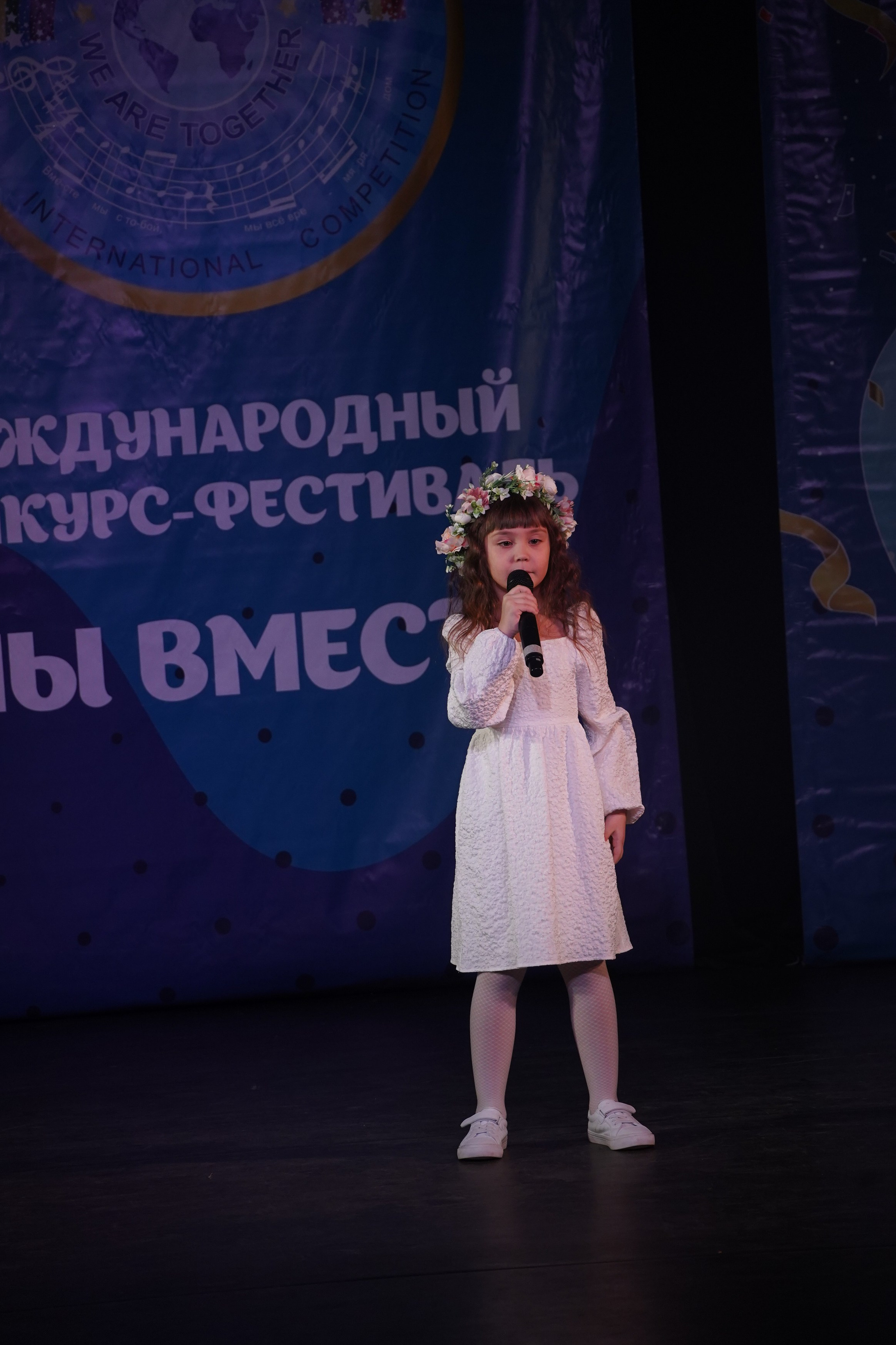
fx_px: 6908
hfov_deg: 7.4
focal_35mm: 185
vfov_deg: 11.1
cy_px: 634
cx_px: 457
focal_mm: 158
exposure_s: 1/400
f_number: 5.6
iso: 1600
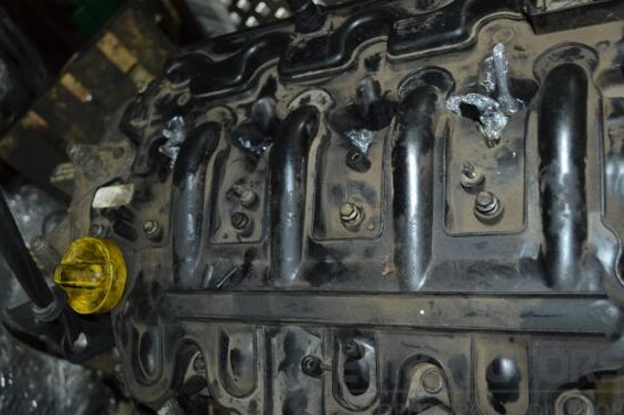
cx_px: 315
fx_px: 606
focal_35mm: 35
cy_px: 219
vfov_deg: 37.8
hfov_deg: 54.4
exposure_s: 1/60
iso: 720
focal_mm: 22
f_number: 3.8
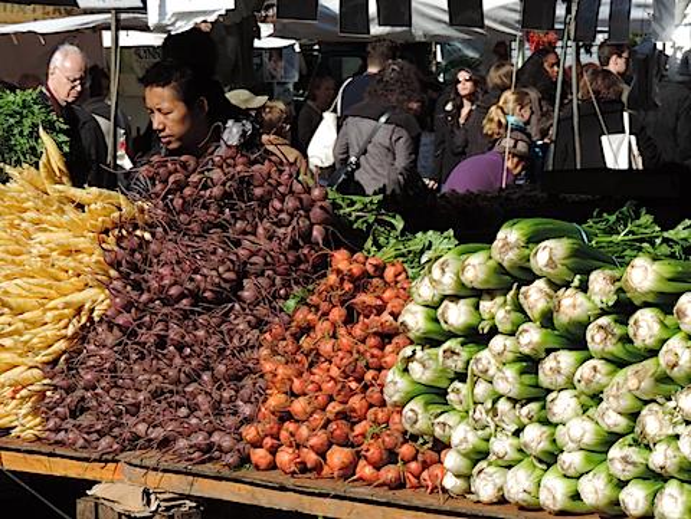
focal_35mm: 75
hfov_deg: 26.0
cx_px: 346
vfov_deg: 19.7
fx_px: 1499
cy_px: 260
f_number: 3.9
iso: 80
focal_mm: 13.3
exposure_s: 1/640
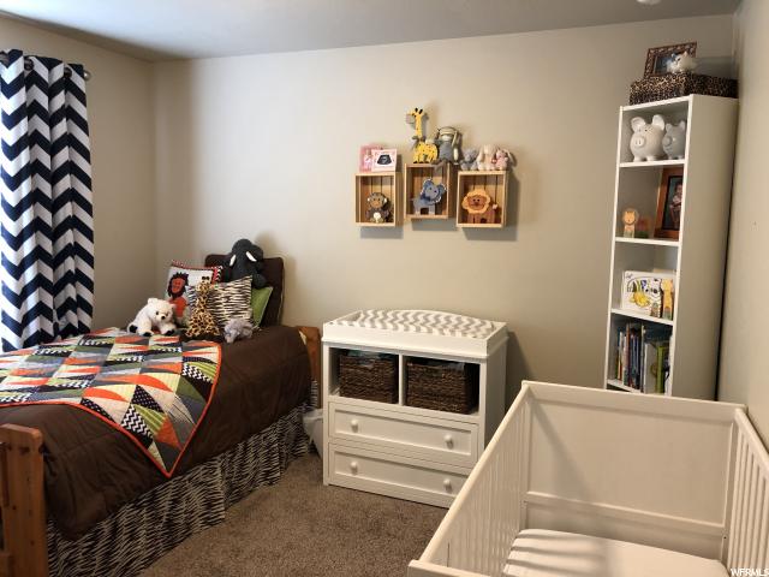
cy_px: 288
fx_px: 622
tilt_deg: -7.1
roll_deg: +0.4
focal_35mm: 28
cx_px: 384
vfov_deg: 49.7
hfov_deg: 63.4
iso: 50
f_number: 1.8
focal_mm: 4
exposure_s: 1/15
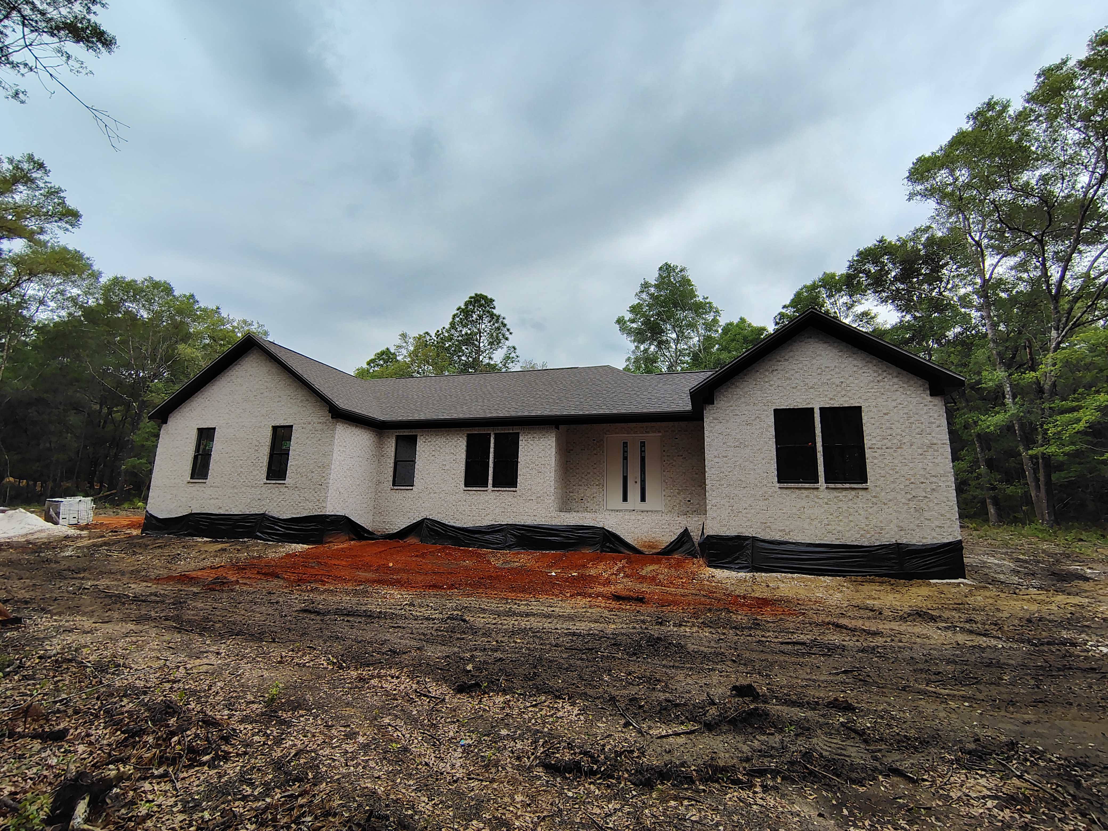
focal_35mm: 16
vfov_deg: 78.1
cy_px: 416
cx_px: 554
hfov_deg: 94.5
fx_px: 512
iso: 100
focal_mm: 2.13
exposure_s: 1/103
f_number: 2.2
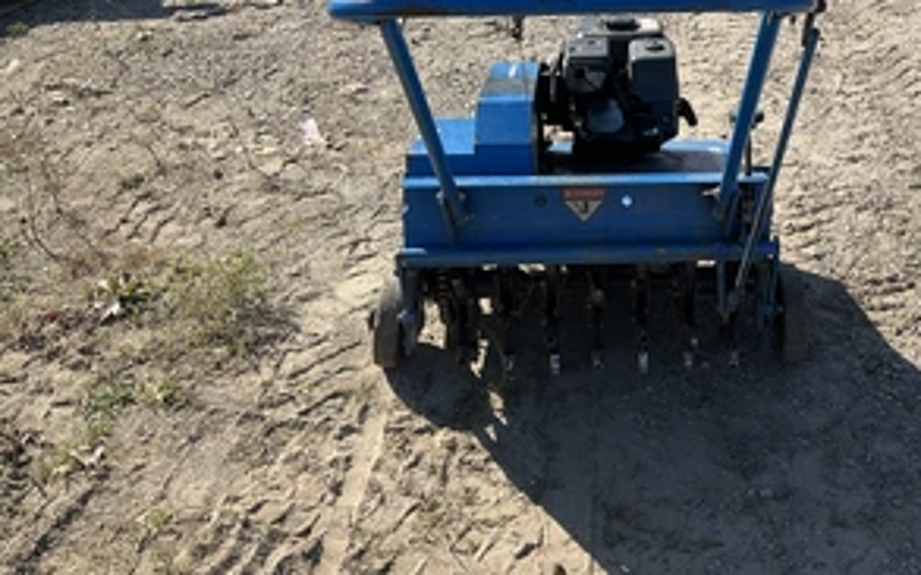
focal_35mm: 42
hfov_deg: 46.4
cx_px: 616
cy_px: 189
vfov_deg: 30.3
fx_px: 1054
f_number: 1.8
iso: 25
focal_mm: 3
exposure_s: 1/1168
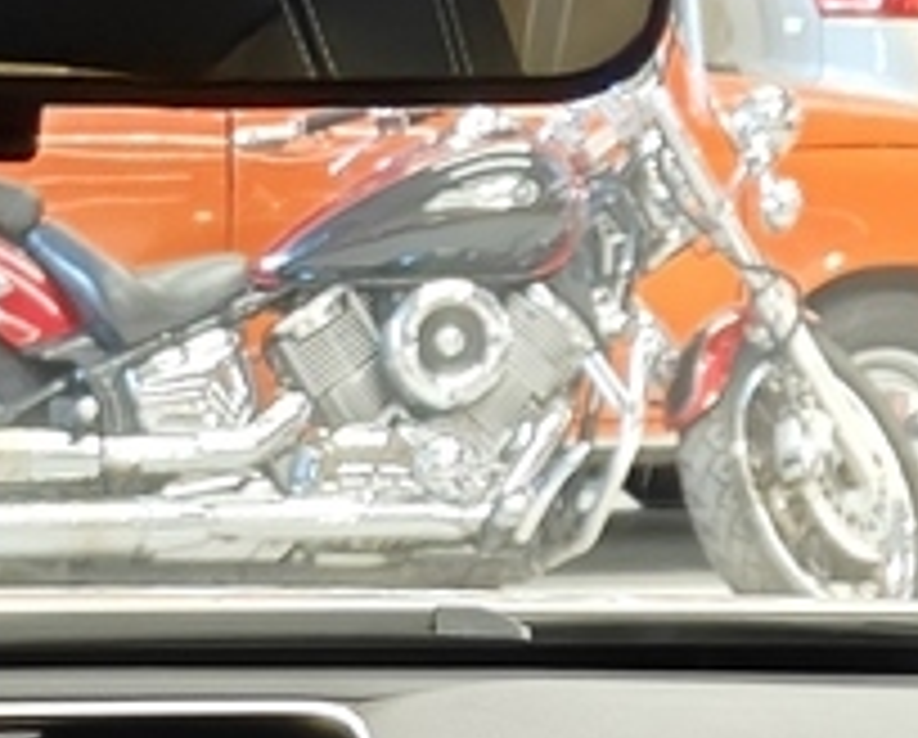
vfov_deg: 8.3
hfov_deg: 11.4
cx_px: -248
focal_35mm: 165
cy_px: 2043
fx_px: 4492
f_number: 1.8
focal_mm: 5.59
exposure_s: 1/33
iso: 160
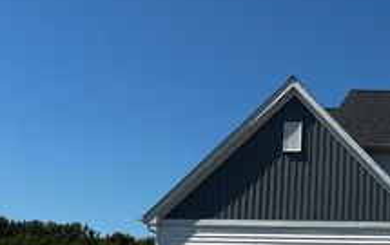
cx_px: 450
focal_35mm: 64
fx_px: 681
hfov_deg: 28.4
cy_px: 240
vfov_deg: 19.8
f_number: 1.6
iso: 50
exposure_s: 1/4082
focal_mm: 5.96
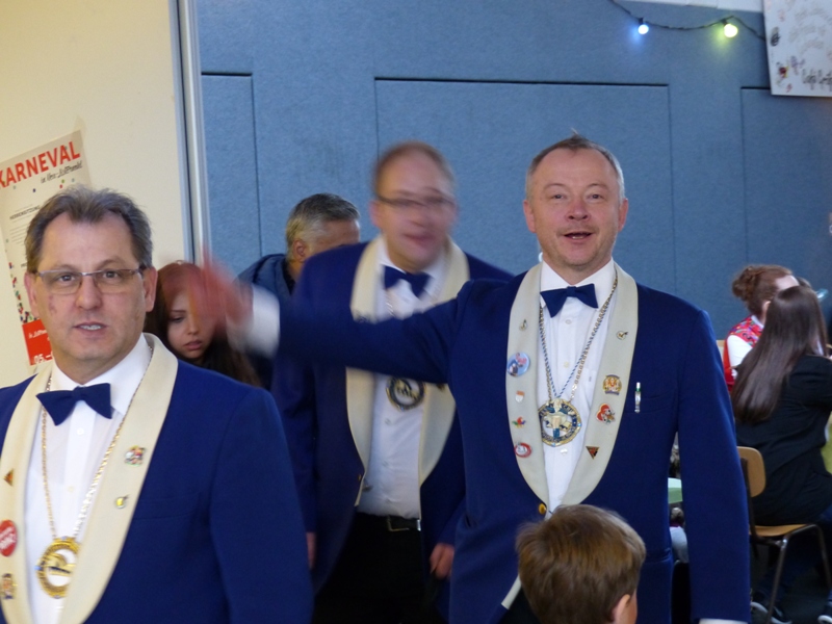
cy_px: 312
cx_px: 416
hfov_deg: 24.1
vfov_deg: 18.2
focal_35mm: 81
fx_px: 1947
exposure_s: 1/20
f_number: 2.8
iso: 400
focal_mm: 14.5
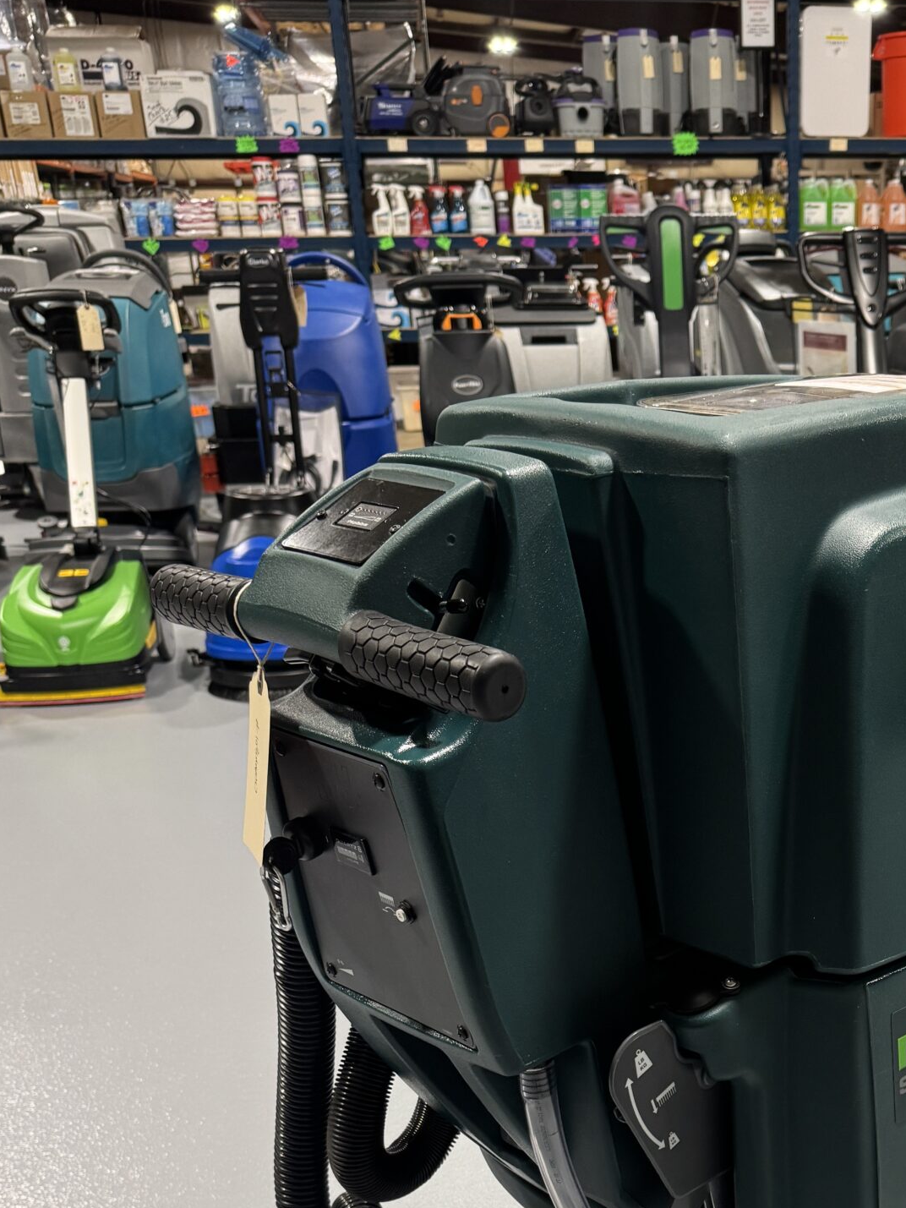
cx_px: 767
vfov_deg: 41.2
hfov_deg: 32.4
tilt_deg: -27.2
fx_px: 1500
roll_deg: +1.2
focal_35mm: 43
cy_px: 1036
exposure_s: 1/60
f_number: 1.78
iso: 160
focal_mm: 6.76
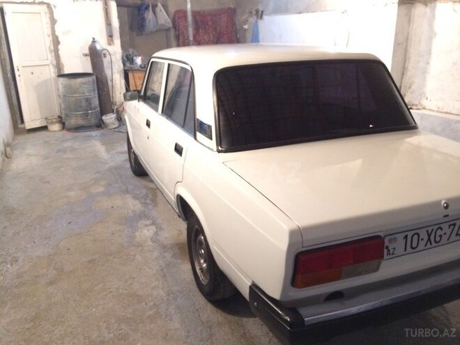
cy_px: 172
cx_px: 230
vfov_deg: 48.2
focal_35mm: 29
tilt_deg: -18.4
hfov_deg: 61.7
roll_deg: +2.5
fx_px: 385
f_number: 2.2
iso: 250
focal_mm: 4.15
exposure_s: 1/20
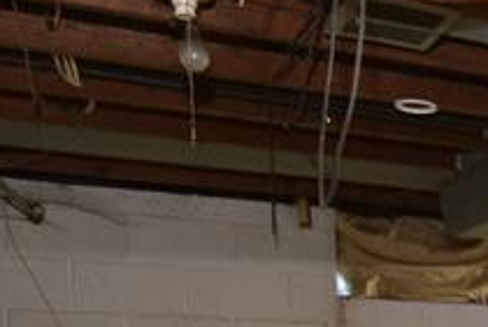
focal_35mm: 73
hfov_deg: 23.2
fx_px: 992
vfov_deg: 17.2
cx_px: 699
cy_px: 471
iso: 250
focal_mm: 10
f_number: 4.5
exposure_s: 1.6
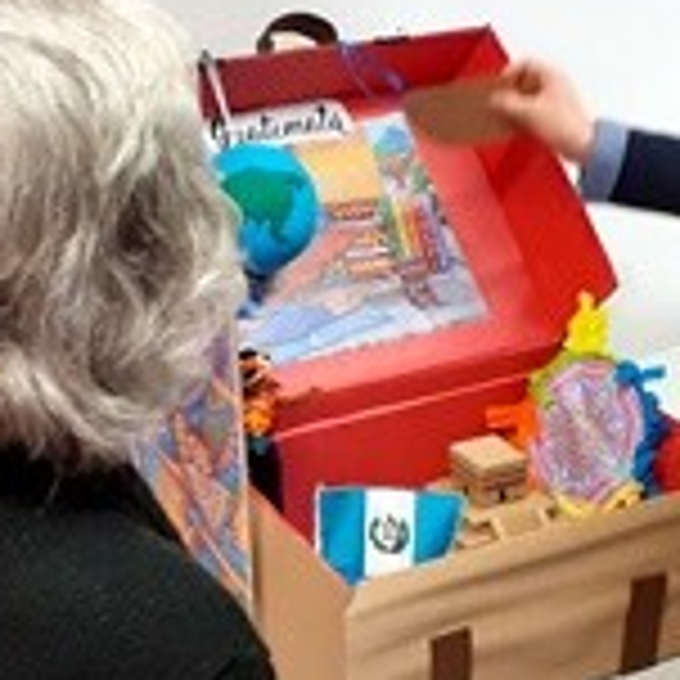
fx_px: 1756
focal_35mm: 79
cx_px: 338
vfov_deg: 21.9
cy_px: 421
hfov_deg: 21.9
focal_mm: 3.6
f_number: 1.9
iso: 160
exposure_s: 1/50
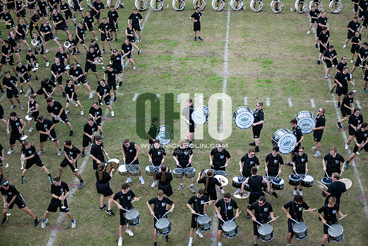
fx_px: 593
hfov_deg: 34.5
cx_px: 184
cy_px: 123
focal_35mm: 58
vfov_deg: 23.4
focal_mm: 58
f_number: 2.8
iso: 250
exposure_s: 1/1250
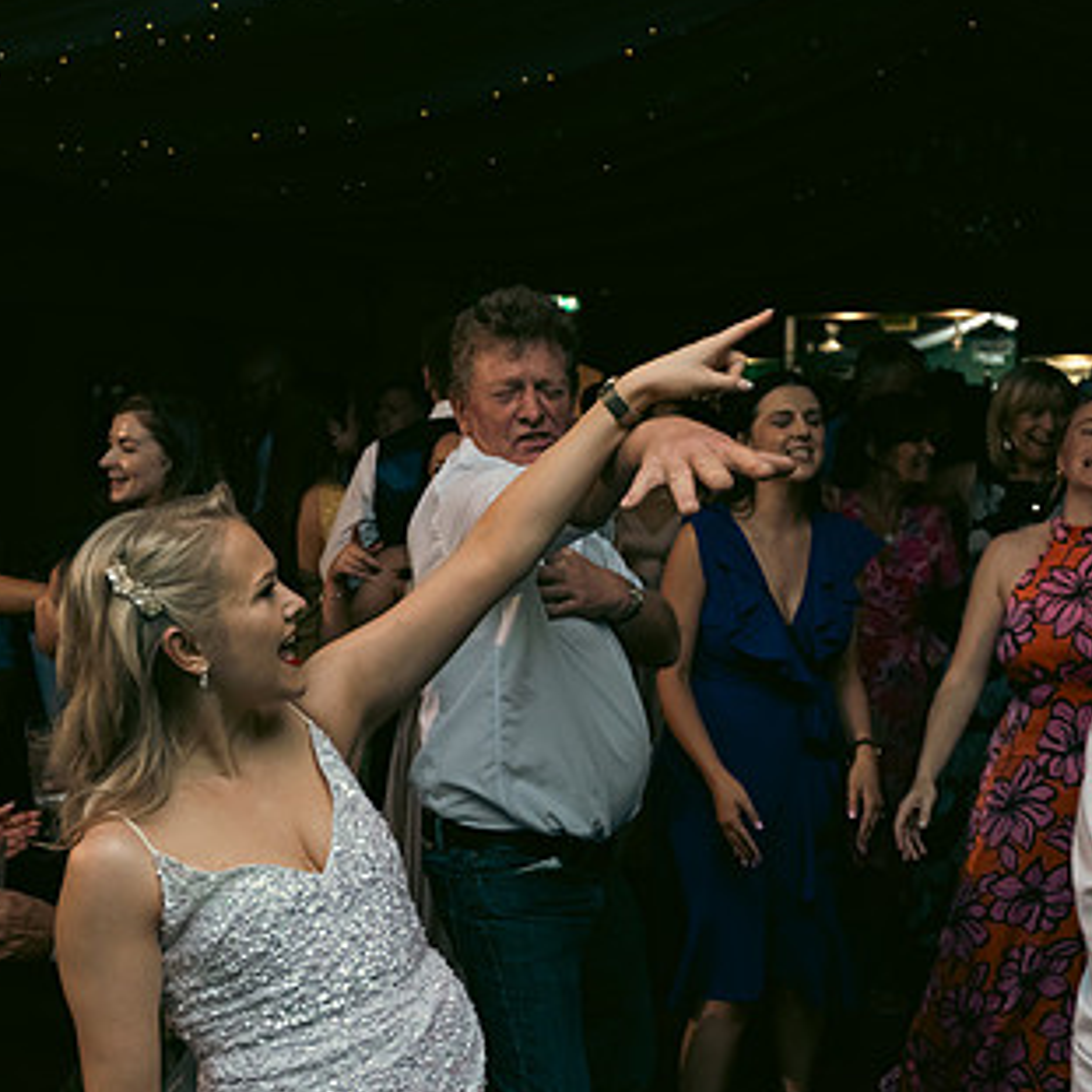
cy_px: 602
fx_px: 1356
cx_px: 456
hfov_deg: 43.7
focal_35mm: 38
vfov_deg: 43.8
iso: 800
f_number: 3.5
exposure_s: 1/160
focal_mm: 24
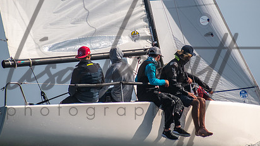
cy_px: 63
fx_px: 2902
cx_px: 147
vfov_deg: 2.9
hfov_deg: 5.1
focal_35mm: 421
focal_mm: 190
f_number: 6.3
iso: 200
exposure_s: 1/2000
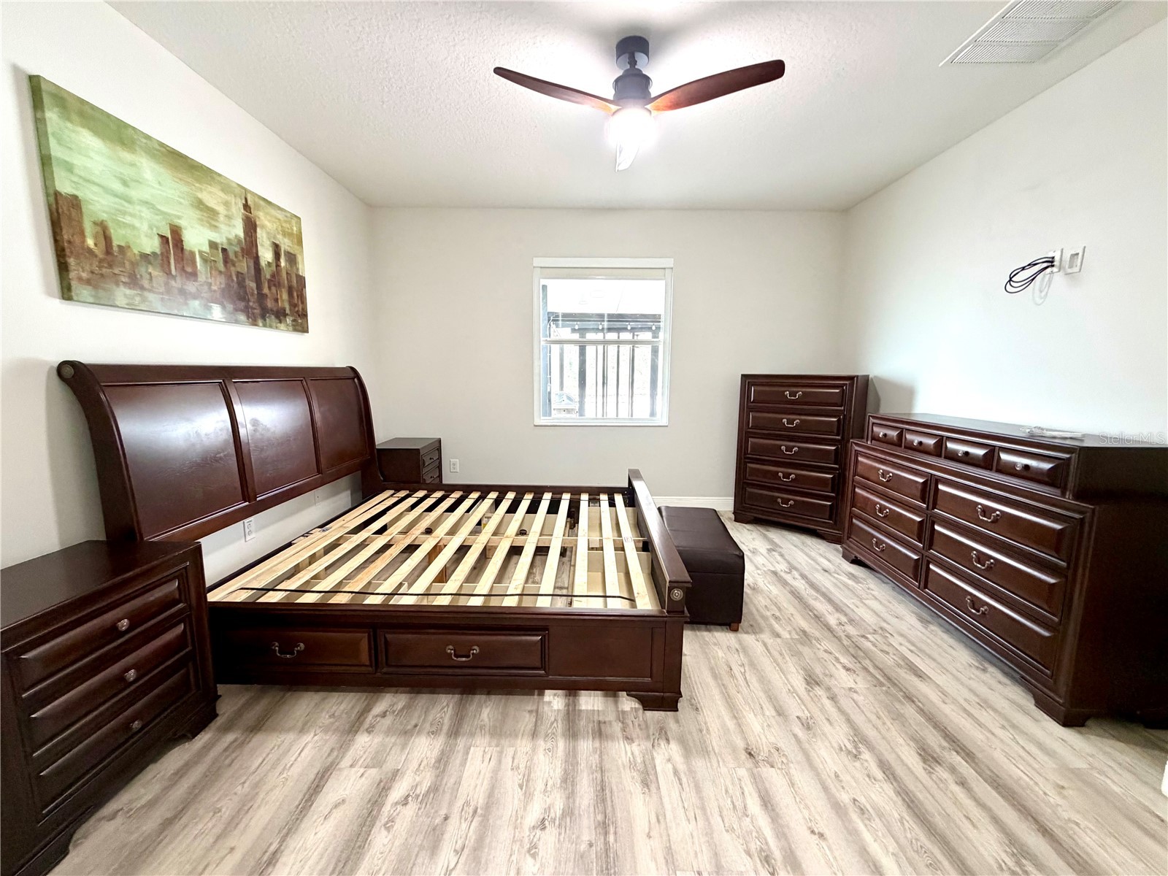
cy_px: 438
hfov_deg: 102.1
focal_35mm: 14
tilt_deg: -8.3
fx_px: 472
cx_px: 584
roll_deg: +0.0
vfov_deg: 85.7
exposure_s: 1/60
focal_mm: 2.22
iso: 400
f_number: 2.2
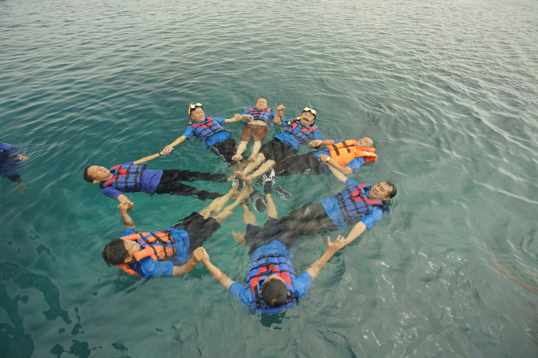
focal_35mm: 40
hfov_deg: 48.5
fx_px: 597
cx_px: 269
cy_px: 179
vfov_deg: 33.3
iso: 800
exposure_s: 1/800
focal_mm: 40
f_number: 8
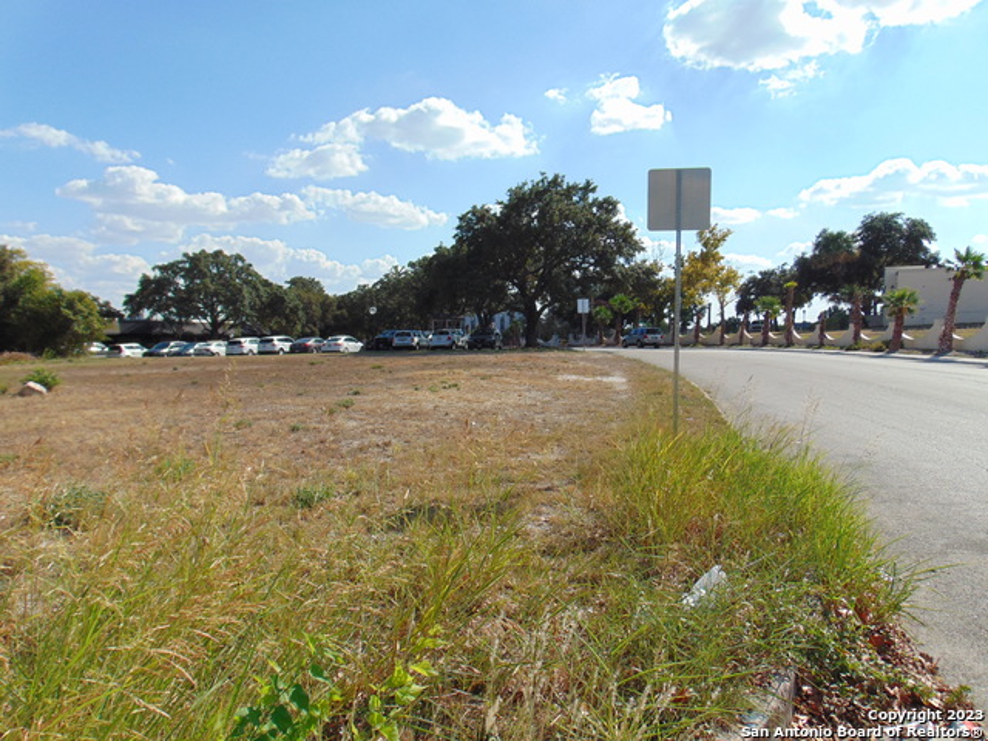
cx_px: 494
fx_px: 714
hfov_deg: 69.4
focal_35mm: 25
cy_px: 370
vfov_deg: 54.9
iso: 80
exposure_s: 1/250
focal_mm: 4.5
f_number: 7.7
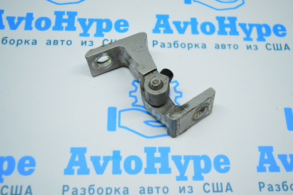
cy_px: 98
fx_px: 317
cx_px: 146
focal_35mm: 39
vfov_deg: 34.2
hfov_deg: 49.6
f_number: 4
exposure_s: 1/1000
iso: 6400
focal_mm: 26
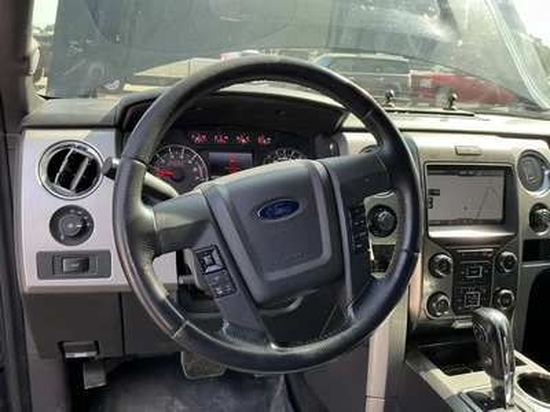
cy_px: 206
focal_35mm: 28
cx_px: 275
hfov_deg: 63.4
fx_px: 445
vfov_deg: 49.7
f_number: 1.8
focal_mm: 3
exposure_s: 1/122
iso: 25
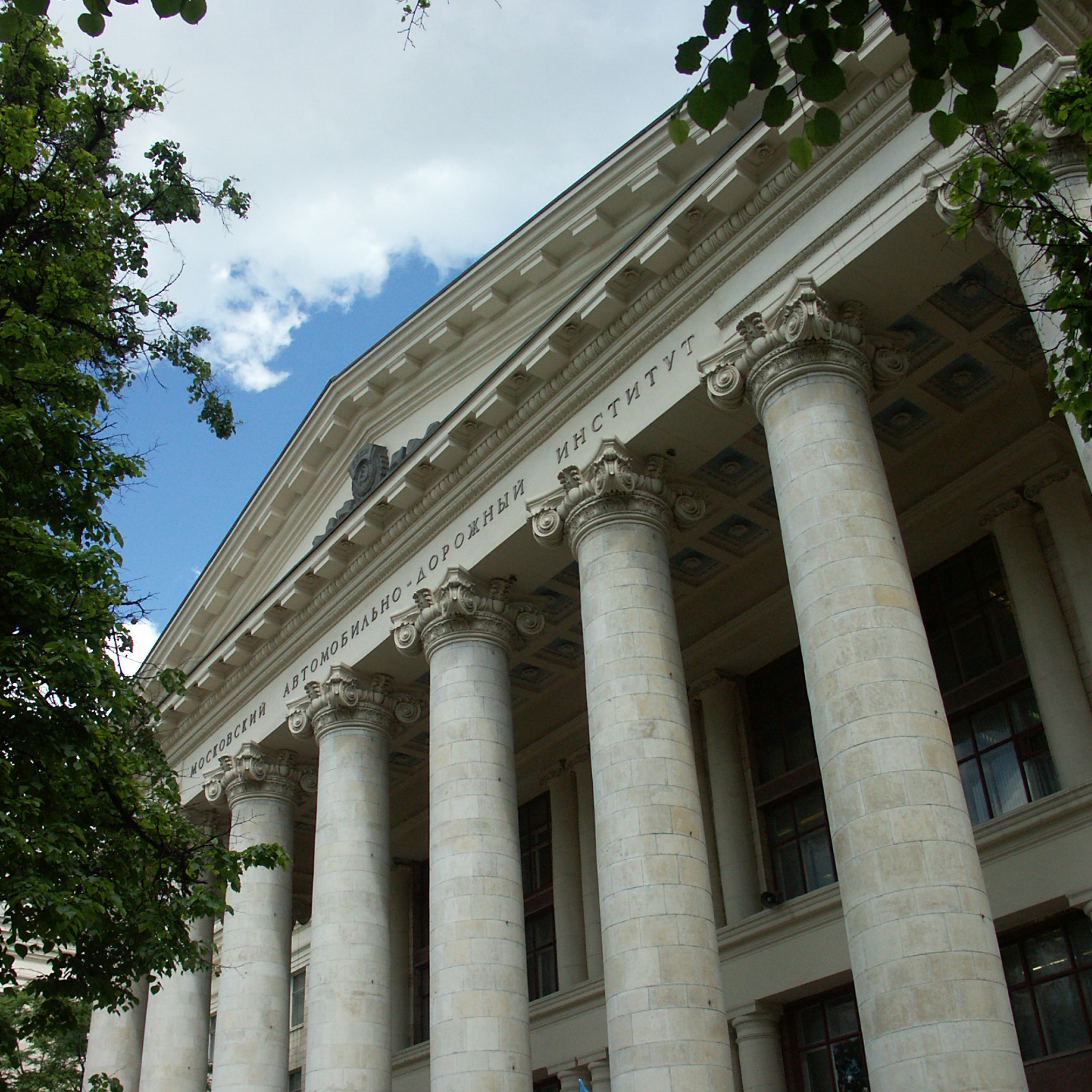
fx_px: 1213
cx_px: 549
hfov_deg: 48.5
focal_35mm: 34
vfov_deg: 48.1
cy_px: 674
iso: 100
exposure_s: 1/1250
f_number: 3.5
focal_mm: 7.21
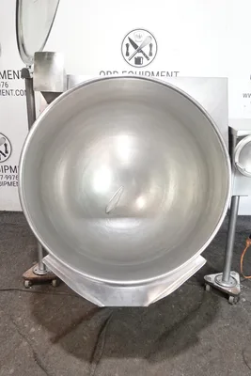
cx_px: 126
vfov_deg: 57.2
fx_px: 345
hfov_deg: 40.0
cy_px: 188
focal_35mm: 33
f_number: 3.5
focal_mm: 12.25
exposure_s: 1/40
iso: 1000
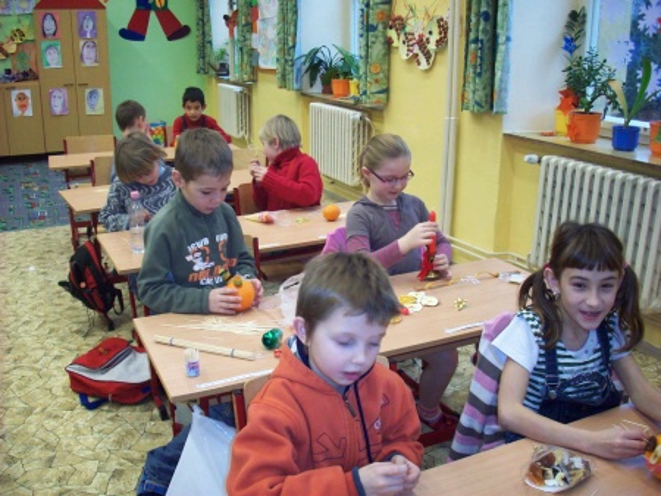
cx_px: 330
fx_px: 707
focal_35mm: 37
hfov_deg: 50.1
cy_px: 248
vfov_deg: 38.7
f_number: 2.8
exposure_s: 1/45
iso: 160
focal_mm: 6.2
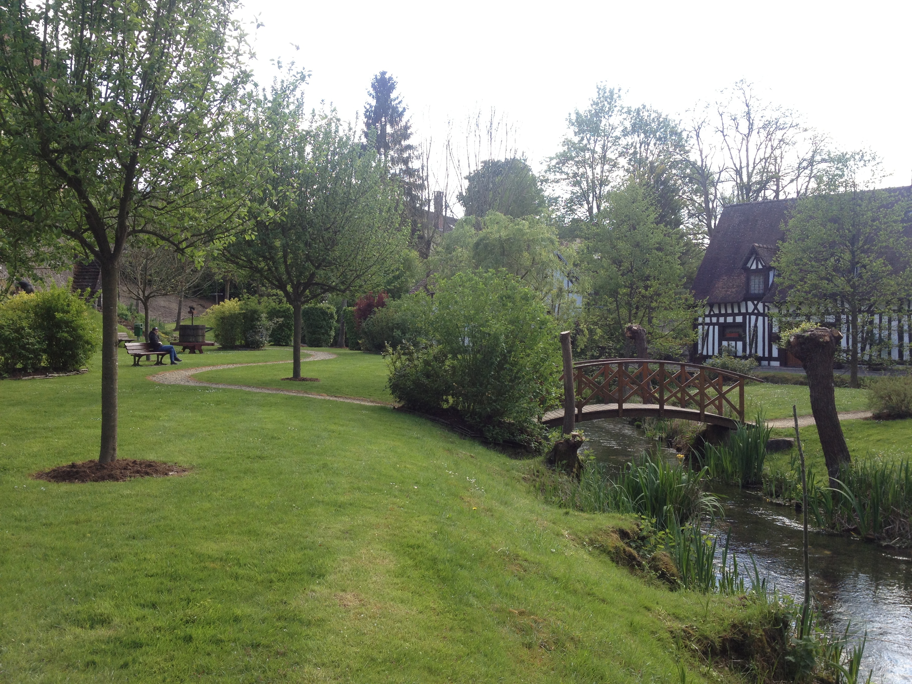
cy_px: 342
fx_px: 922
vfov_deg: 40.7
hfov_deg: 52.6
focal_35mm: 35
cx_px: 456
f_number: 2.4
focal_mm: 4.28
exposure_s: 1/389
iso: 50
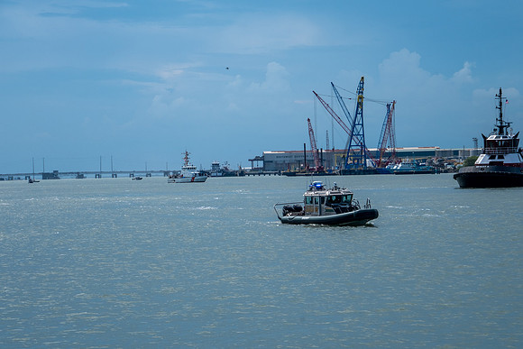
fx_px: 1744
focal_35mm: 120
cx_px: 262
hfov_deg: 17.1
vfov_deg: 11.4
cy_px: 174
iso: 160
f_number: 11
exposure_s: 1/480
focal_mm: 80
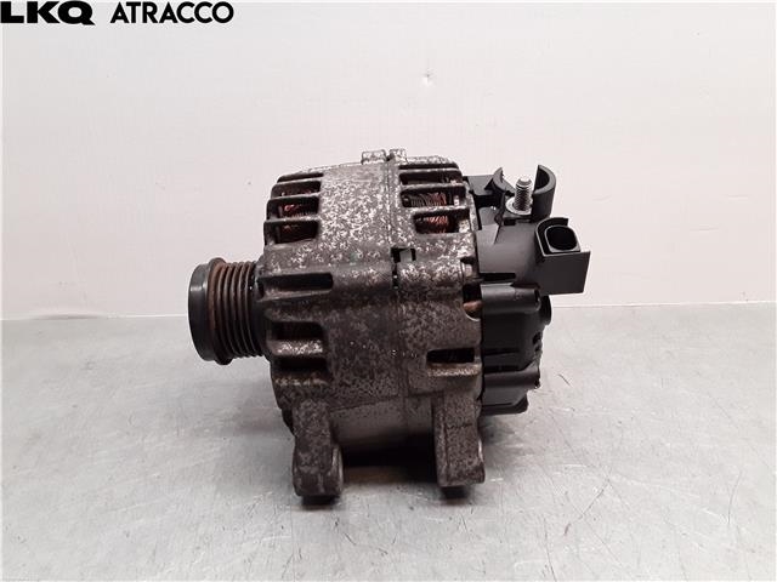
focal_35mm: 28
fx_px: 628
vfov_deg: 49.7
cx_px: 388
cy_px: 291
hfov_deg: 63.4
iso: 100
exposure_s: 1/100
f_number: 1.9
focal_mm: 2.91
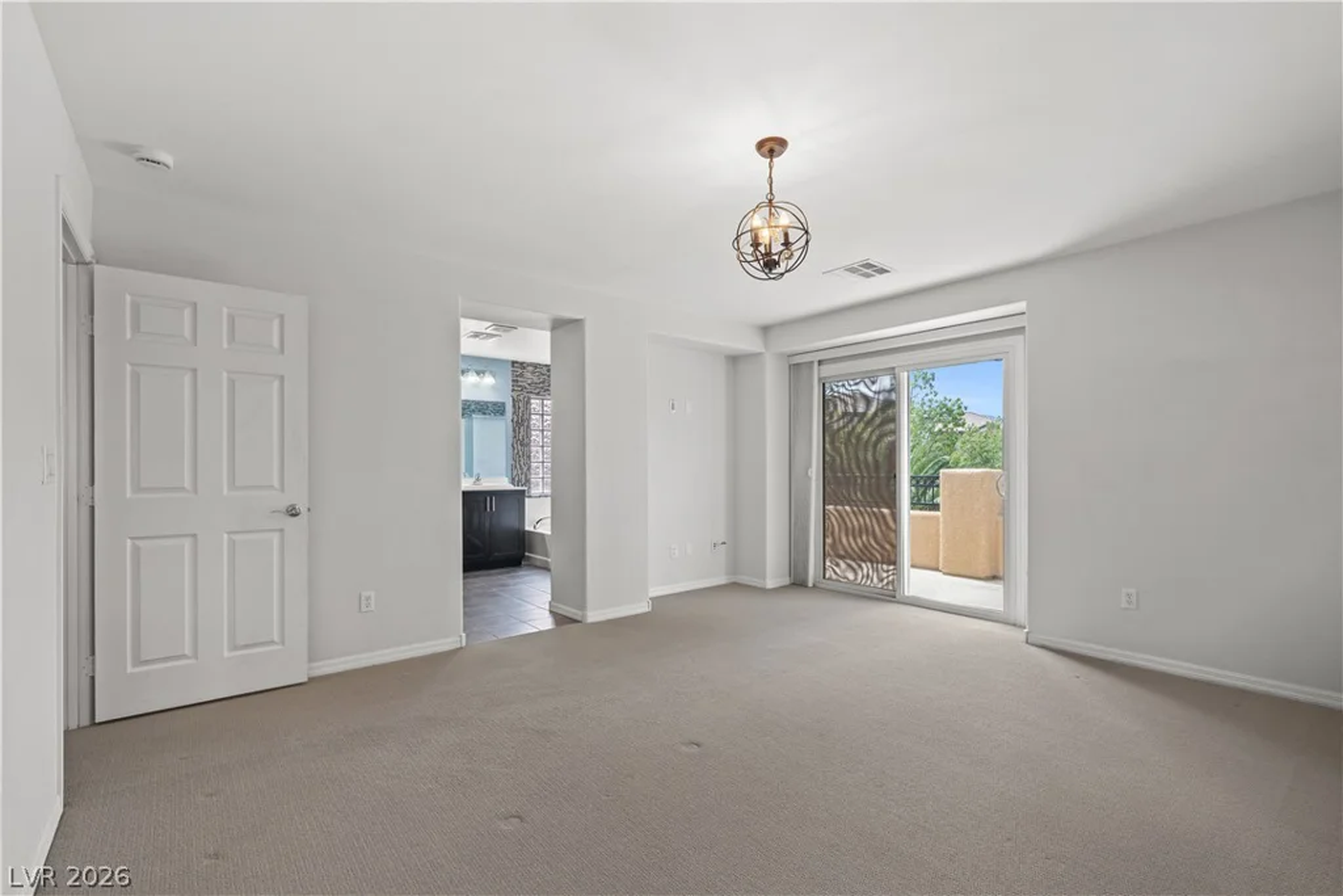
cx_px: 672
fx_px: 560
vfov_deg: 77.3
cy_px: 448
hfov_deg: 100.4
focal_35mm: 15
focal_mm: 15
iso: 200
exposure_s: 1/2.5
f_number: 9
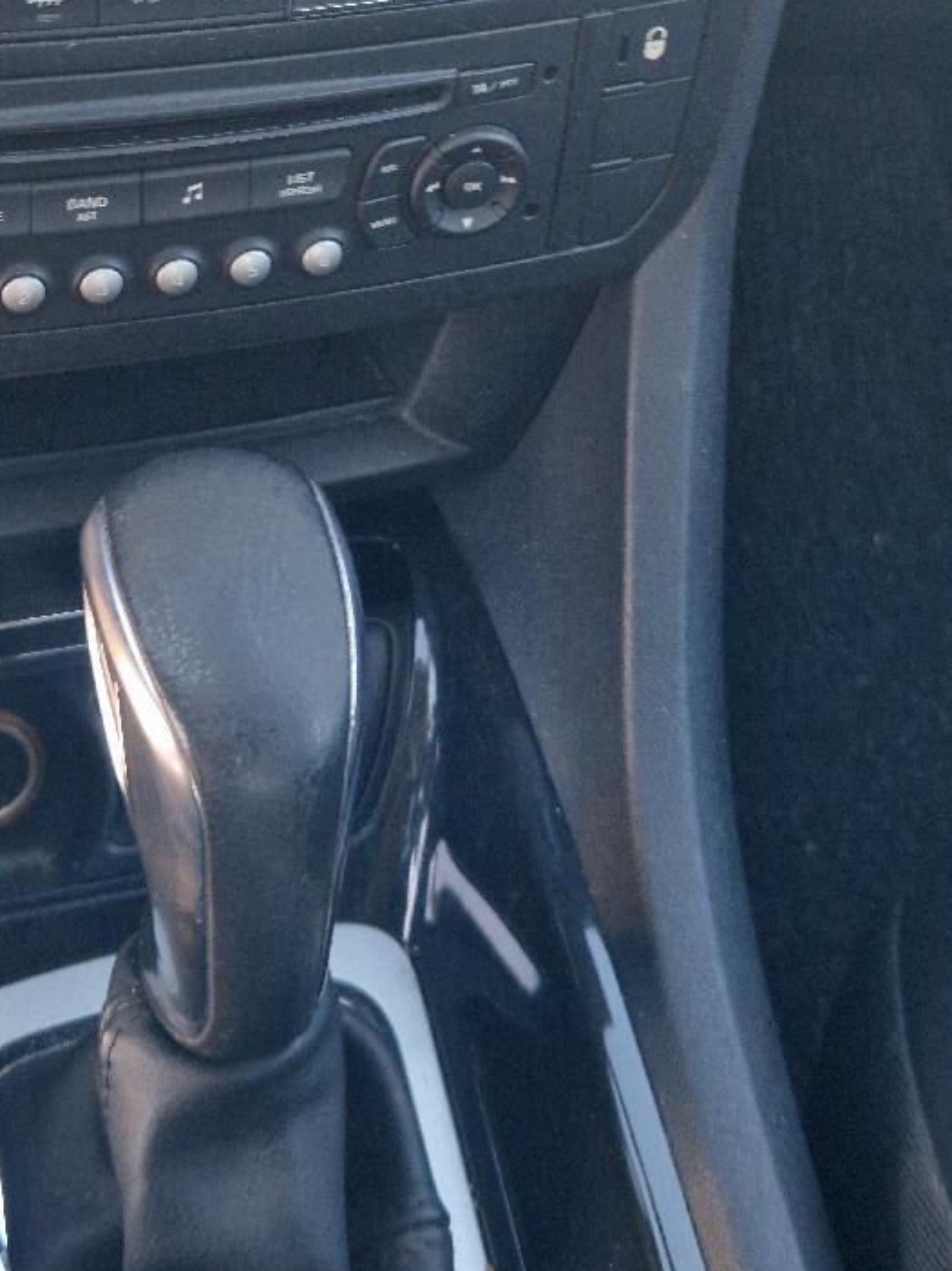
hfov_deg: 24.7
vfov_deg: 31.1
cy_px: 112
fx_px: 2165
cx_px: 340
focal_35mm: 59
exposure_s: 1/50
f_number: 1.8
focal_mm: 5.4
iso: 50
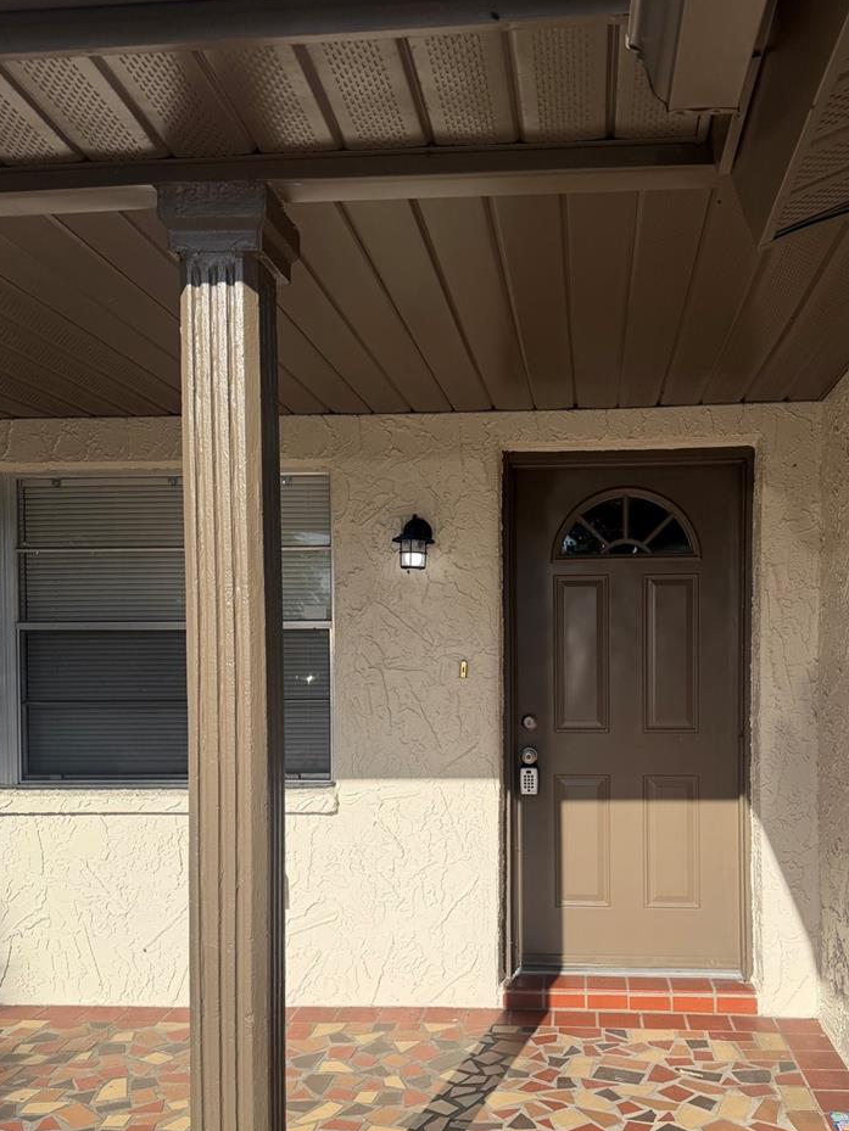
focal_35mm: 31
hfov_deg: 45.1
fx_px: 1014
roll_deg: -0.6
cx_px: 520
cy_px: 685
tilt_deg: -1.2
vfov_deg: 57.8
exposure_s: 1/4673
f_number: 1.78
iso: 80
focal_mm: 6.76
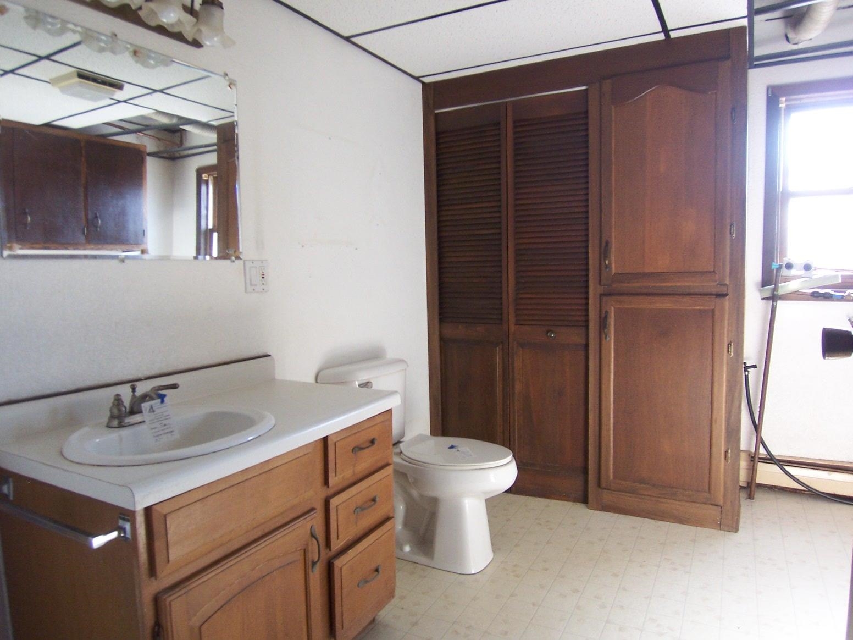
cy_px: 320
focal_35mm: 23
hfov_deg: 73.9
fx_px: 567
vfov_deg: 58.9
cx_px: 426
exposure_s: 1/30
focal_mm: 3.8
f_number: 2.8
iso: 100
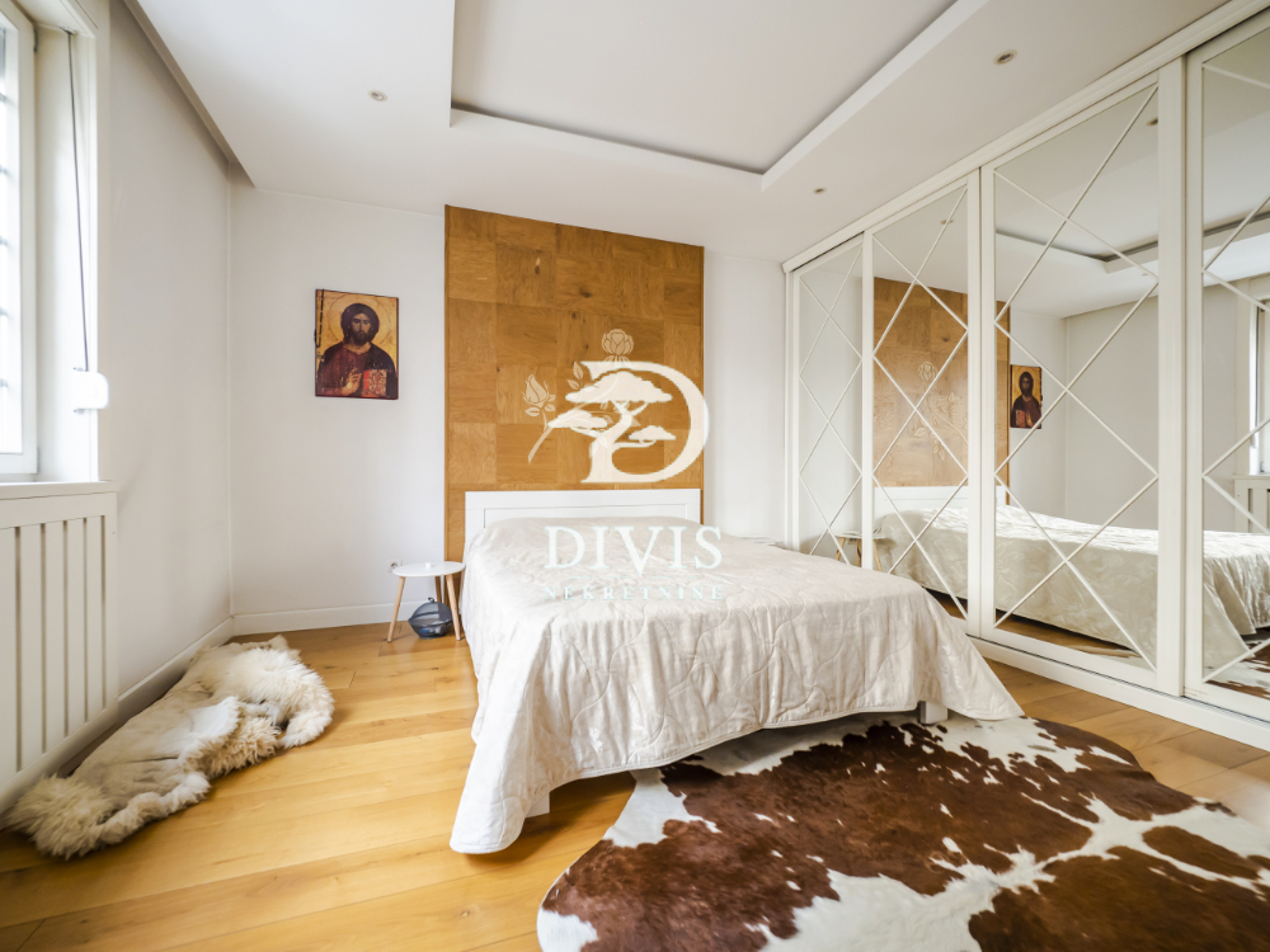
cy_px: 476
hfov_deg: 102.1
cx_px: 635
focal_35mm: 14
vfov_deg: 85.7
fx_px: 514
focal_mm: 7
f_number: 3.5
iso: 400
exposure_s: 1/30
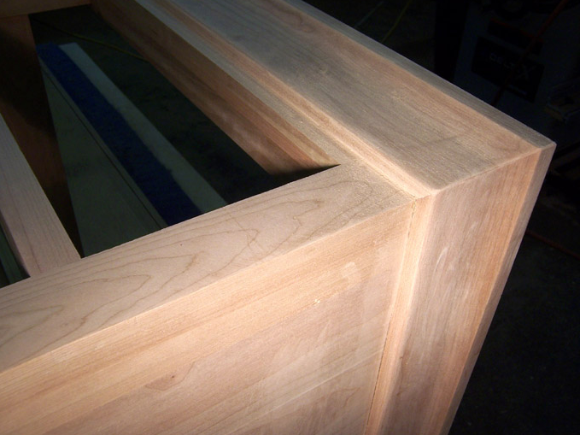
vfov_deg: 40.7
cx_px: 279
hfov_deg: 52.6
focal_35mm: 35
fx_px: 586
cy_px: 226
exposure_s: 1/60
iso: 80
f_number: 3.4
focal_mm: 5.5
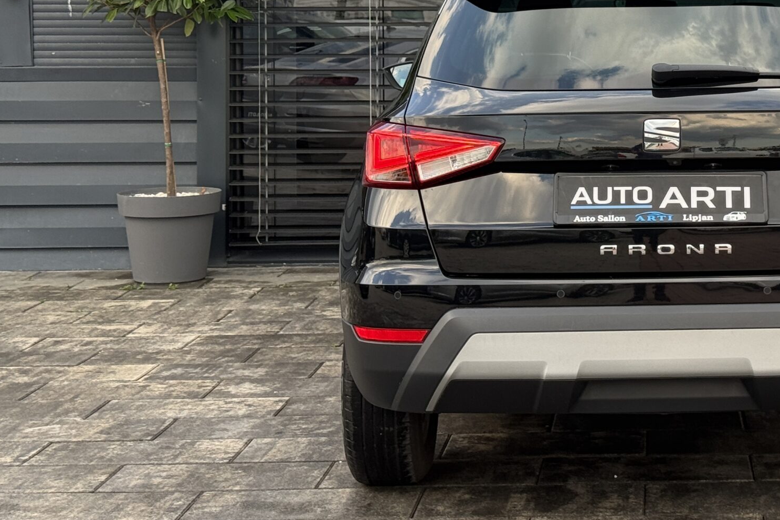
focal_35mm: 86
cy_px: 49
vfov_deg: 15.7
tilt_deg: +0.0
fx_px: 1863
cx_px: 668
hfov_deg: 23.2
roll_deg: +0.1
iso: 64
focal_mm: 6.76
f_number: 1.78
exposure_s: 1/327
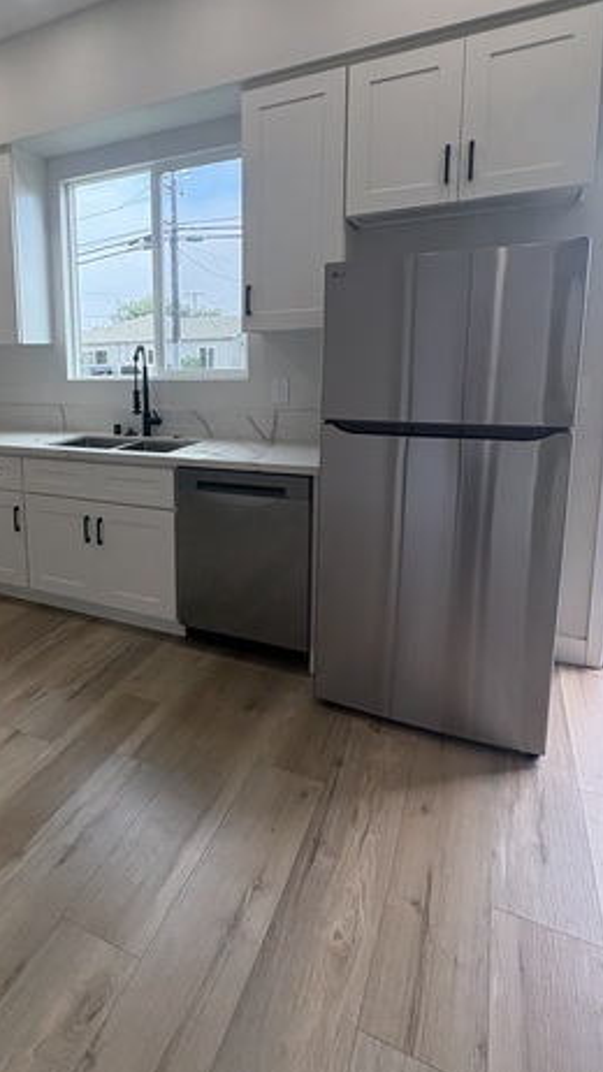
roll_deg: +0.6
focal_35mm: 22
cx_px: 128
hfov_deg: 48.8
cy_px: 451
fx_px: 625
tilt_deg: -9.2
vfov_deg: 80.6
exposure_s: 1/135
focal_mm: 2.22
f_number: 2.2
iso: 64
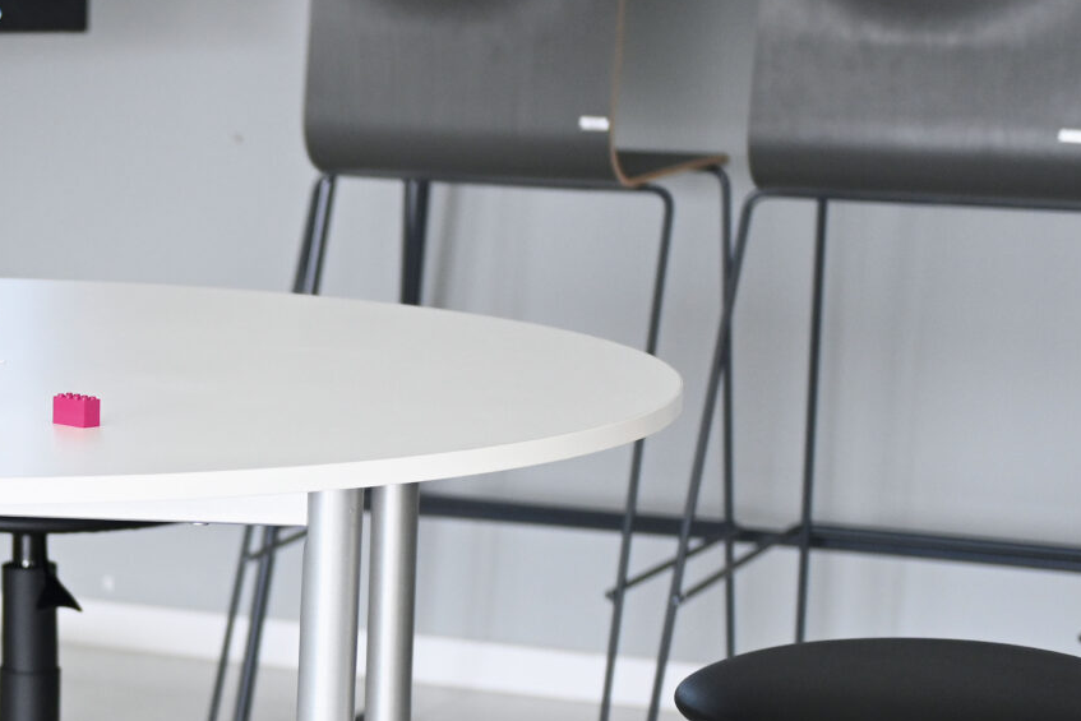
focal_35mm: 145
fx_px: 4354
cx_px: -304
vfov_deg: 9.4
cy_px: 785
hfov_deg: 13.7
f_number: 2.8
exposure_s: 1/60
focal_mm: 48
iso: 800
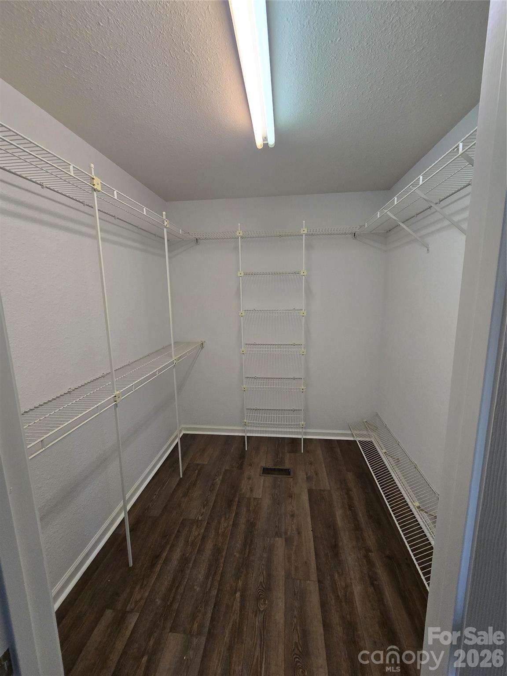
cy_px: 338
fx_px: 254
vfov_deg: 106.2
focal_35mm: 13
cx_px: 254
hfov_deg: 89.9
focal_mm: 2.2
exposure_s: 1/60
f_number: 2.2
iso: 200
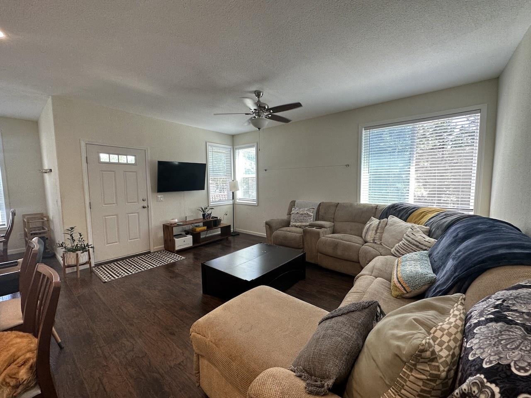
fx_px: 215
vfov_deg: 85.7
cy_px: 199
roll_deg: +0.4
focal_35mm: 14
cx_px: 266
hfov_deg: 102.1
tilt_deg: -4.3
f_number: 2.2
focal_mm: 2.22
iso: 125
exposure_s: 1/120
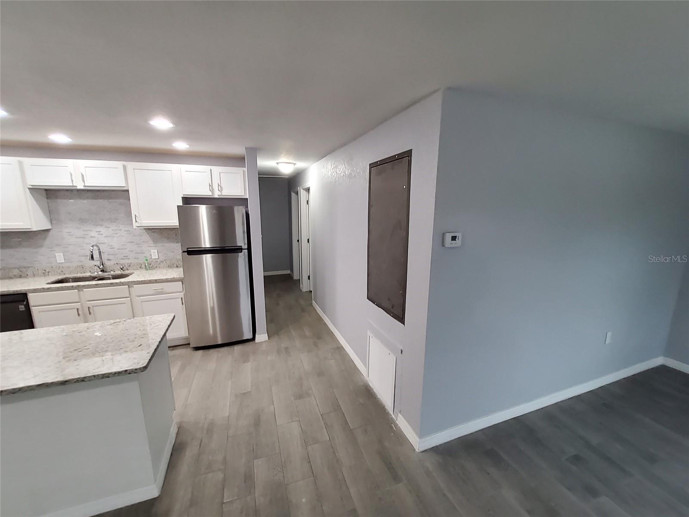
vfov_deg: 89.9
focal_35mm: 13
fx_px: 259
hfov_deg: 106.2
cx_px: 344
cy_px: 258
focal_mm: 1.13
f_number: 2.2
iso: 200
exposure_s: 1/30
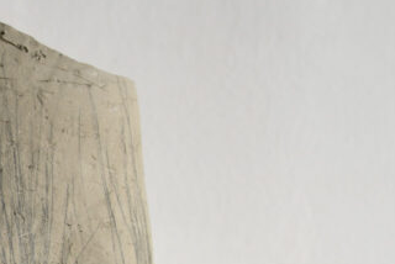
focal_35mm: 176
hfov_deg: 11.4
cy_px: 257
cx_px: -110
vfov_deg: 7.8
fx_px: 1933
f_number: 3.2
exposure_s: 1/80
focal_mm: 44
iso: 100
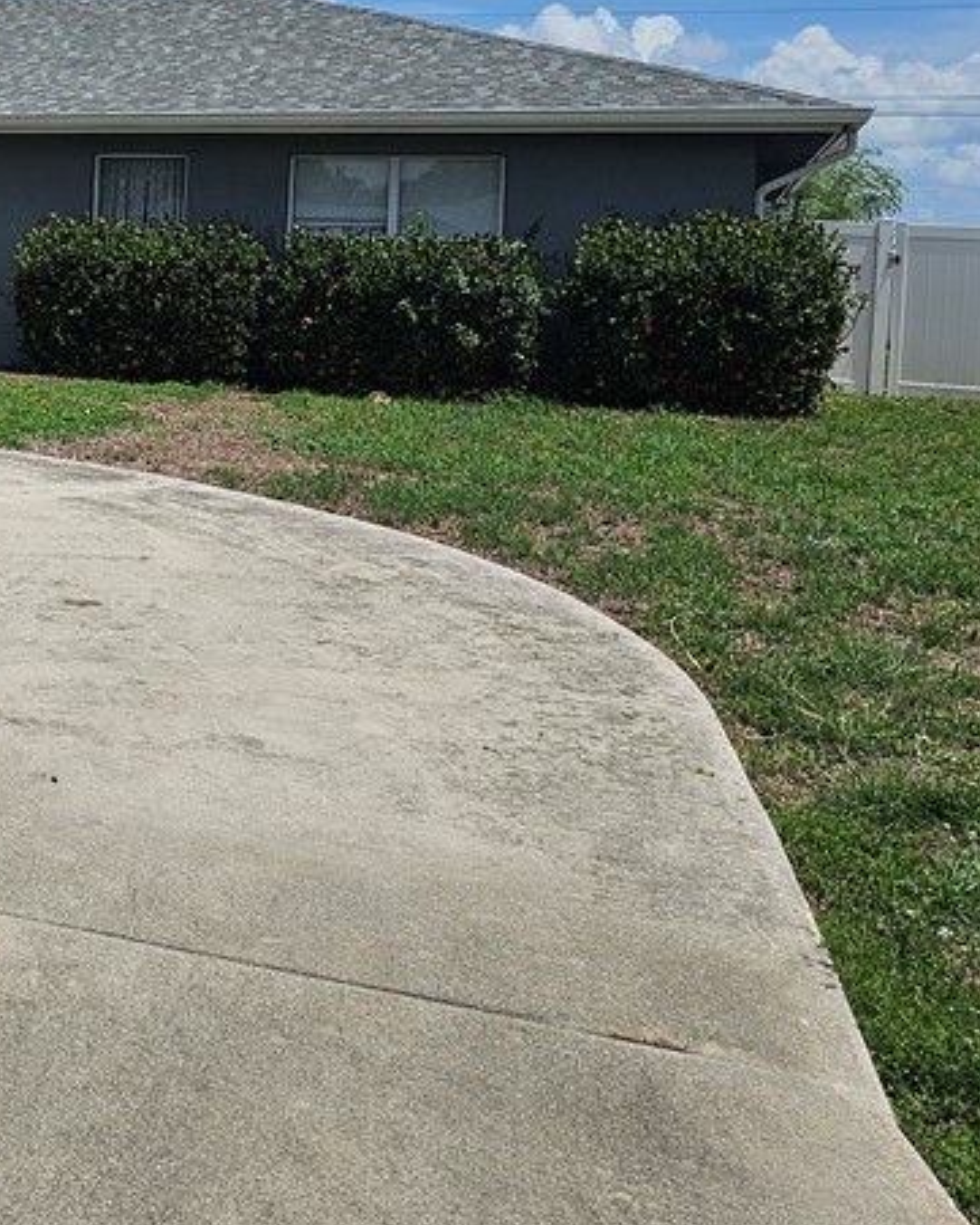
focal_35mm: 51
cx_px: -296
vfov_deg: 35.9
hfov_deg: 25.5
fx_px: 1848
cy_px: 318
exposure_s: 1/1746
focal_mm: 6.3
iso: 10
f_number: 1.7
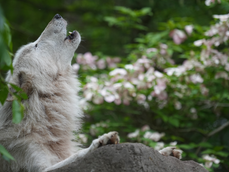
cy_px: 86
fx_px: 1350
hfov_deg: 9.7
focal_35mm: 204
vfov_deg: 7.3
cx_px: 101
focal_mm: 188
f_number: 5.6
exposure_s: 1/200
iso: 800
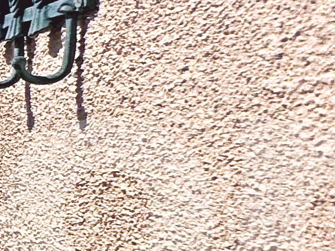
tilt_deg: -2.0
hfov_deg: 10.8
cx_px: -725
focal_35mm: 91
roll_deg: -0.5
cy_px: 178
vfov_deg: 16.2
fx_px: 881
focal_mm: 2.22
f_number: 2.2
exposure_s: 1/3040
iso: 50
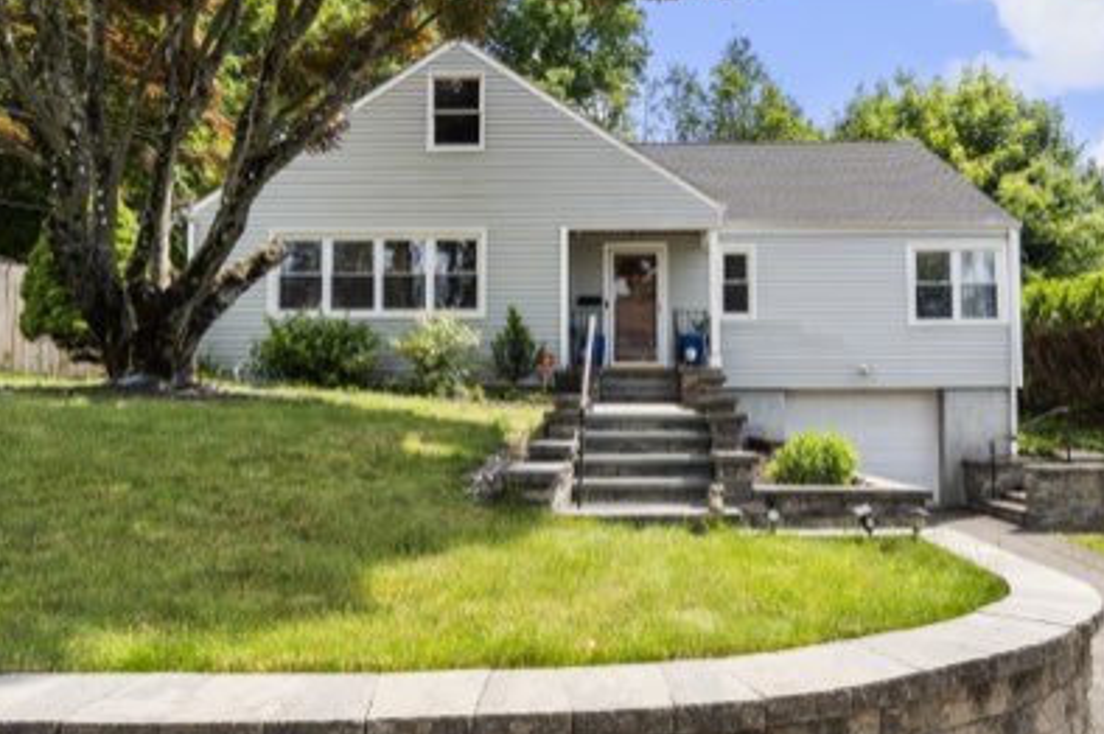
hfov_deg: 69.2
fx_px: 797
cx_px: 619
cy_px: 378
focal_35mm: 26
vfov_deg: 49.5
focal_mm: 16
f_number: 9
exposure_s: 1/25
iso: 200
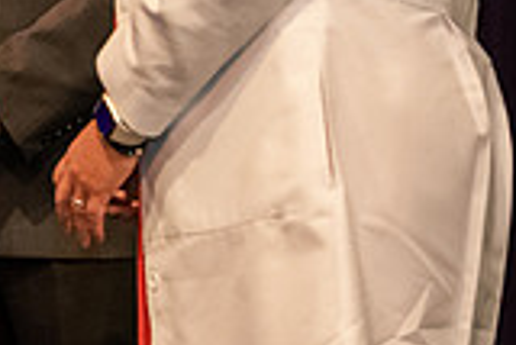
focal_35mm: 381
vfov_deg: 3.6
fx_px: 5466
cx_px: -187
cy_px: -260
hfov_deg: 5.4
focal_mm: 105
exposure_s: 1/200
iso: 3200
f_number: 3.5
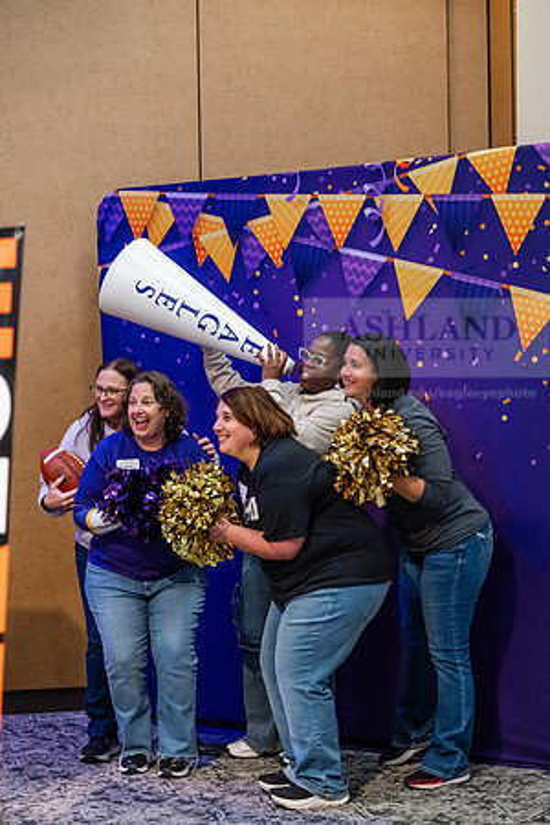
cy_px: 412
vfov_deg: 26.3
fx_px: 1764
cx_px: 275
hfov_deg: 17.7
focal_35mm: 77
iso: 4000
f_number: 3.2
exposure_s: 1/200
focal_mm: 77
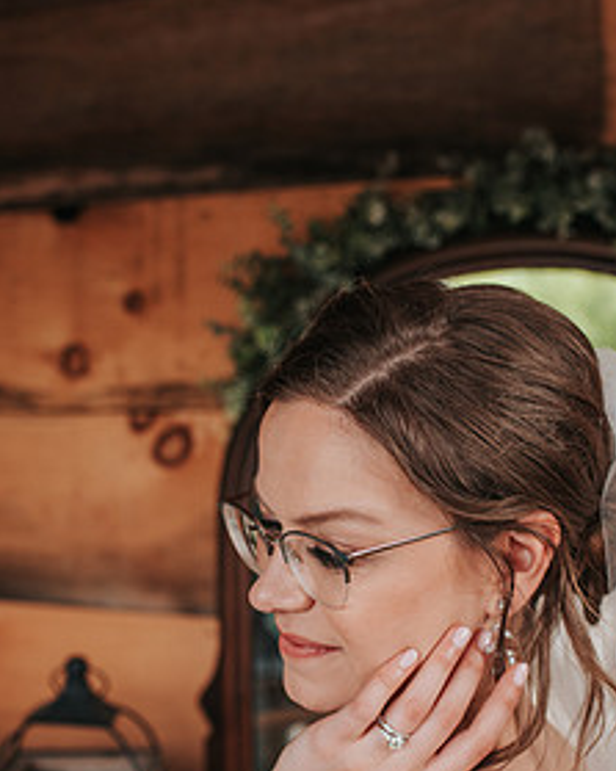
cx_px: 387
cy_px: 550
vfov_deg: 34.8
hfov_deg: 28.5
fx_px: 1208
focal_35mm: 53
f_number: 3.2
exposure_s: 1/800
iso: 720
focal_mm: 35
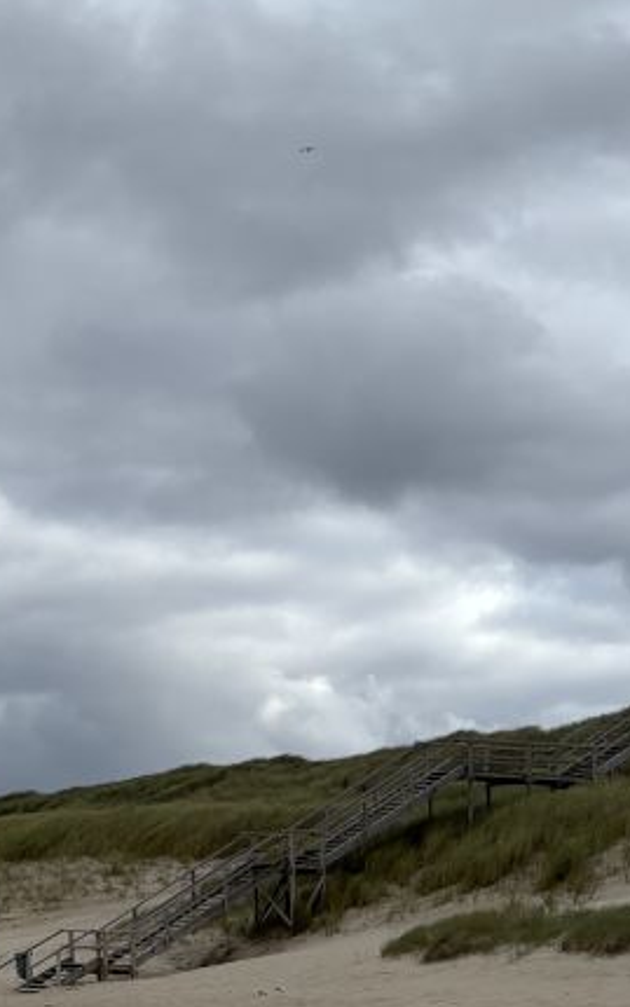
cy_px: 656
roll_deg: -1.7
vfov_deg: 25.1
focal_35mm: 82
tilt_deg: +7.4
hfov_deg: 14.2
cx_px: -480
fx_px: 2251
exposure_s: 1/3205
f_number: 1.6
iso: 50
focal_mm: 5.96
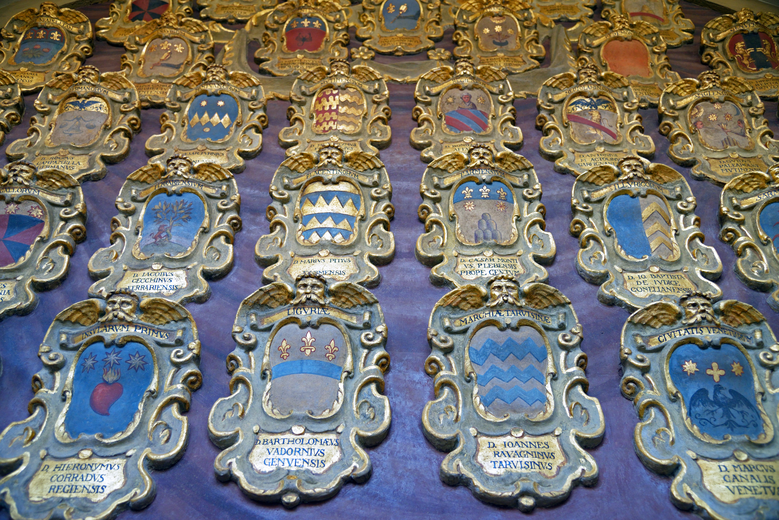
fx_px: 693
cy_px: 260
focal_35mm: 32
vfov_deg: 41.1
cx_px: 390
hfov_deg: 58.7
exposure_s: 1/100
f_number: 4
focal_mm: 32
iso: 1000
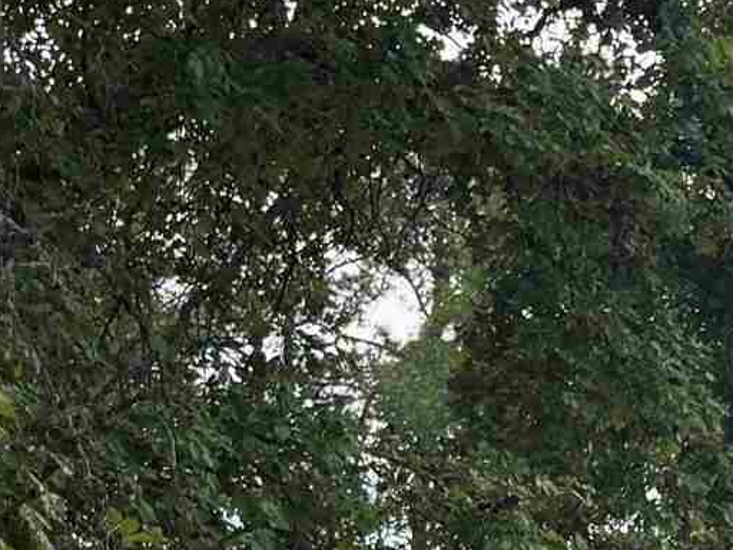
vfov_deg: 10.0
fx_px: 3049
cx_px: 610
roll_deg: -0.6
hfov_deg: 13.6
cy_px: 772
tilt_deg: +2.9
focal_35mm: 144
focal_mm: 6.76
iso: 100
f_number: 1.78
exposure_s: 1/1156
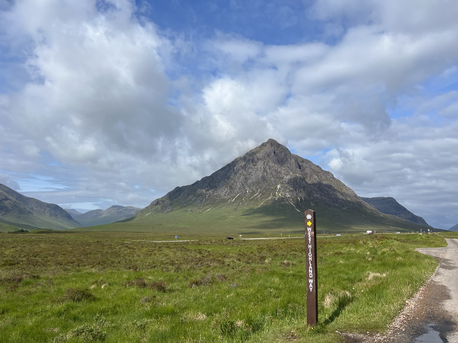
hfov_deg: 67.3
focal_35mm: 26
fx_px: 344
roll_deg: -0.9
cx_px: 229
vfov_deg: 53.1
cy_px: 172
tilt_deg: +10.3
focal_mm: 5.7
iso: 50
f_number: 1.5
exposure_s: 1/6993
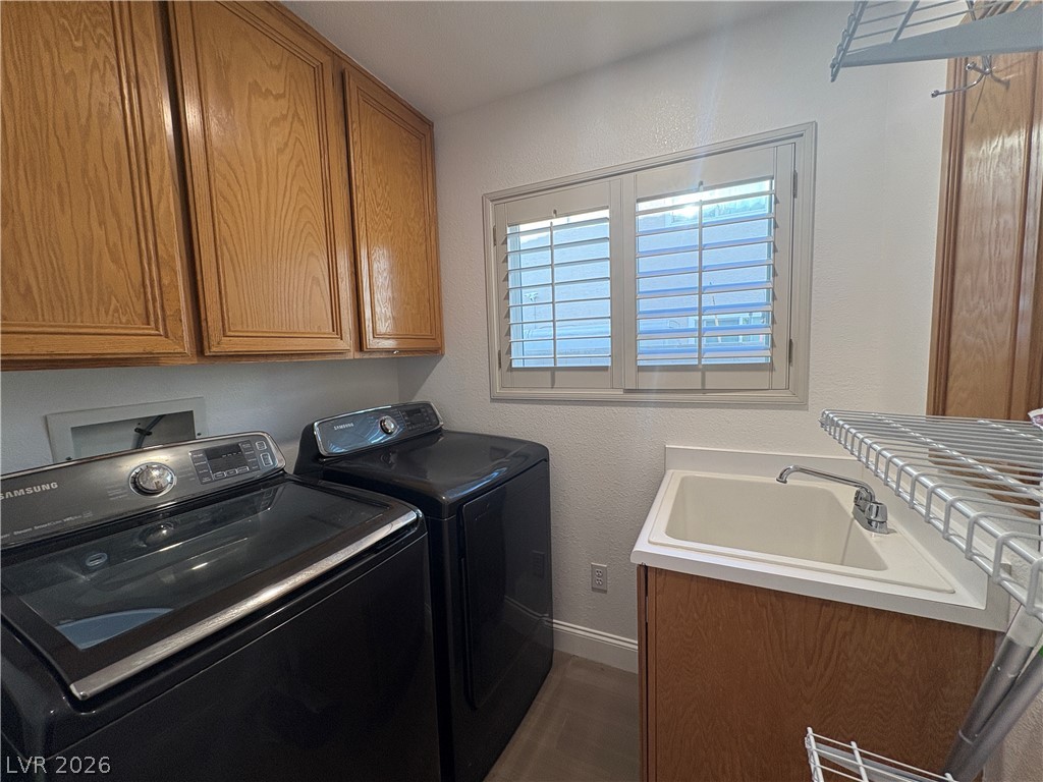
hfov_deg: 102.1
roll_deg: +2.1
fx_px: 422
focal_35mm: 14
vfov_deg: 85.7
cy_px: 391
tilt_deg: -5.8
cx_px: 522
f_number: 2.2
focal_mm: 2.22
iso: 125
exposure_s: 1/60
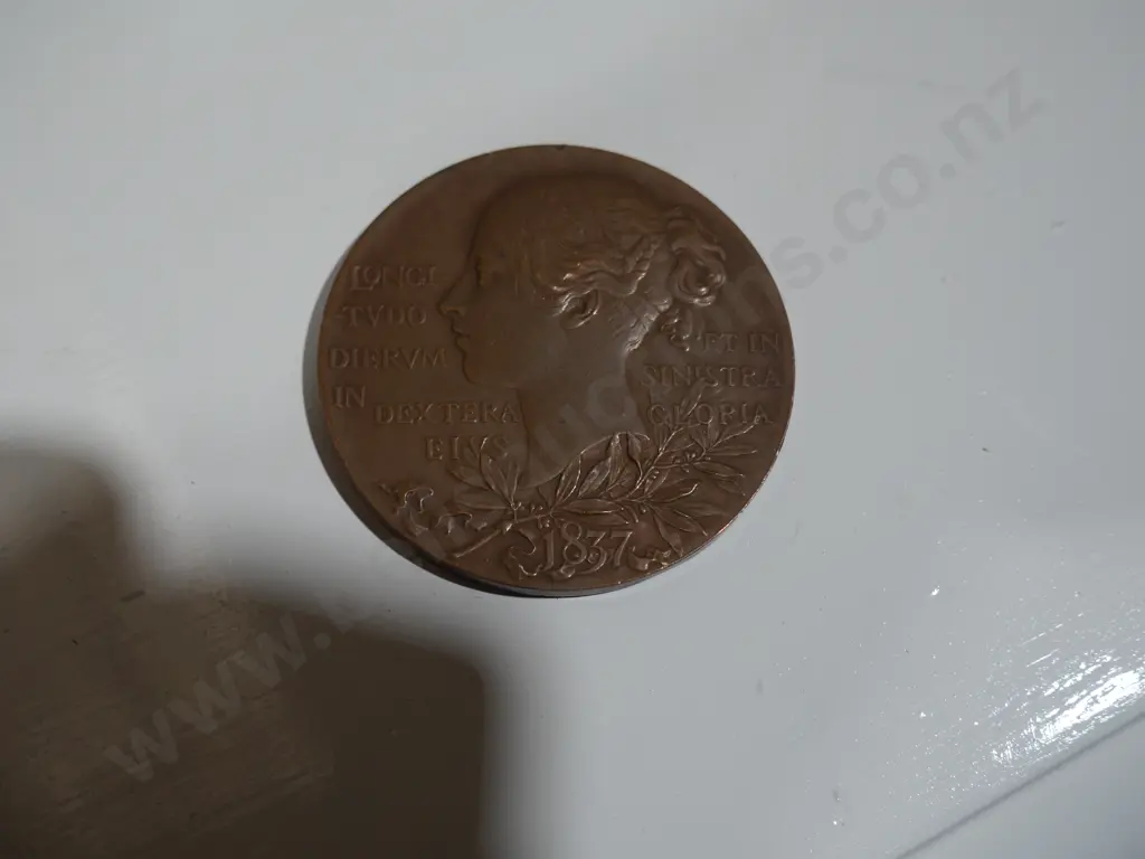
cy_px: 430
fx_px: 1323
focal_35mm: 40
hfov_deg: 46.8
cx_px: 572
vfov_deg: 36.0
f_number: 4.4
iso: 200
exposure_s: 1/125
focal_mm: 20
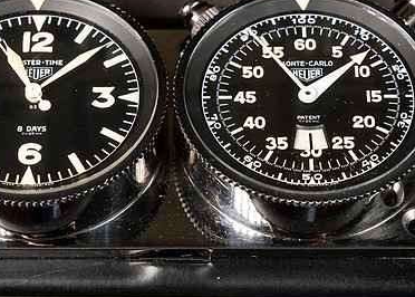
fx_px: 1804
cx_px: 169
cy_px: 117
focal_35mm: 153
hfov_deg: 13.1
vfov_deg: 9.4
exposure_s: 1/160
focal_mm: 70
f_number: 9
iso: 200
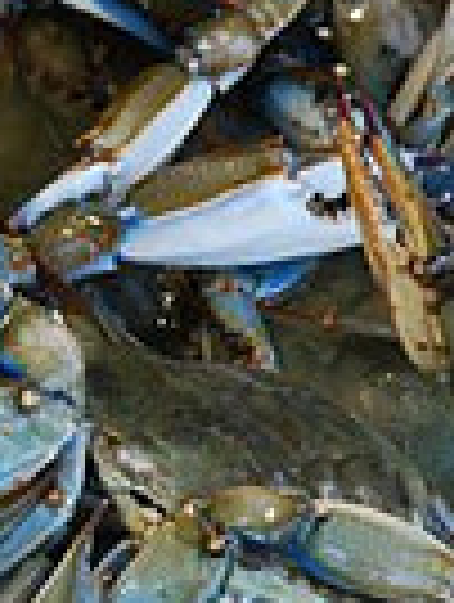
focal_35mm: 655
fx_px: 11419
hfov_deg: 2.3
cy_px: 268
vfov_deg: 3.0
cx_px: -391
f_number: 5.6
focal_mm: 105
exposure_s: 1/60
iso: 400
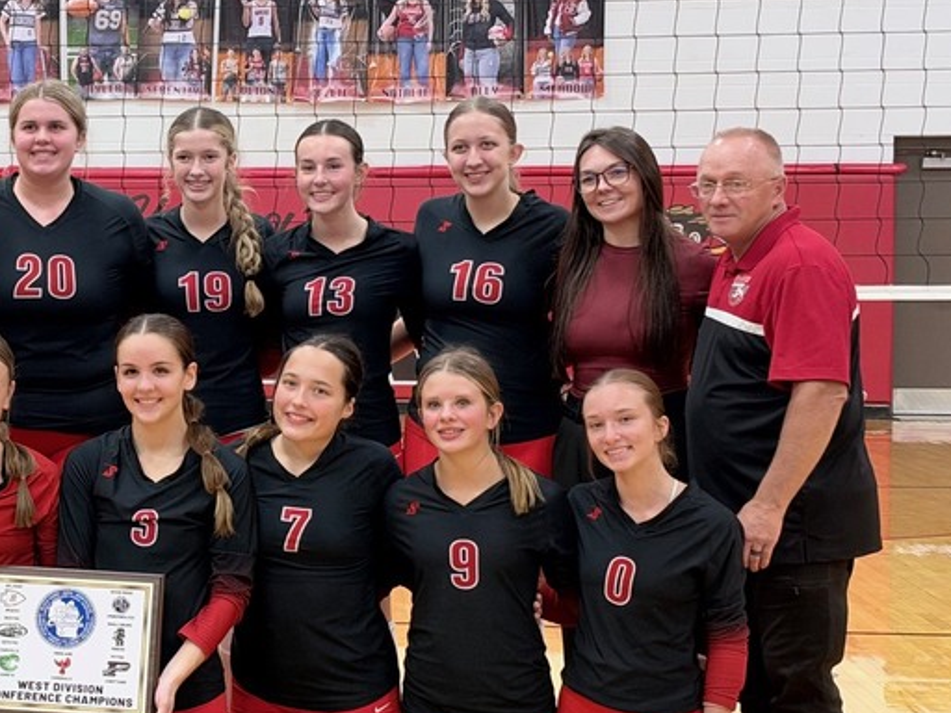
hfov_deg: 19.9
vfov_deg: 15.4
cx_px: 28
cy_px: 351
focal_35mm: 96
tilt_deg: -3.0
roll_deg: -0.3
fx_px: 2637
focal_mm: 6.93
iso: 200
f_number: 1.8
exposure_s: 1/40
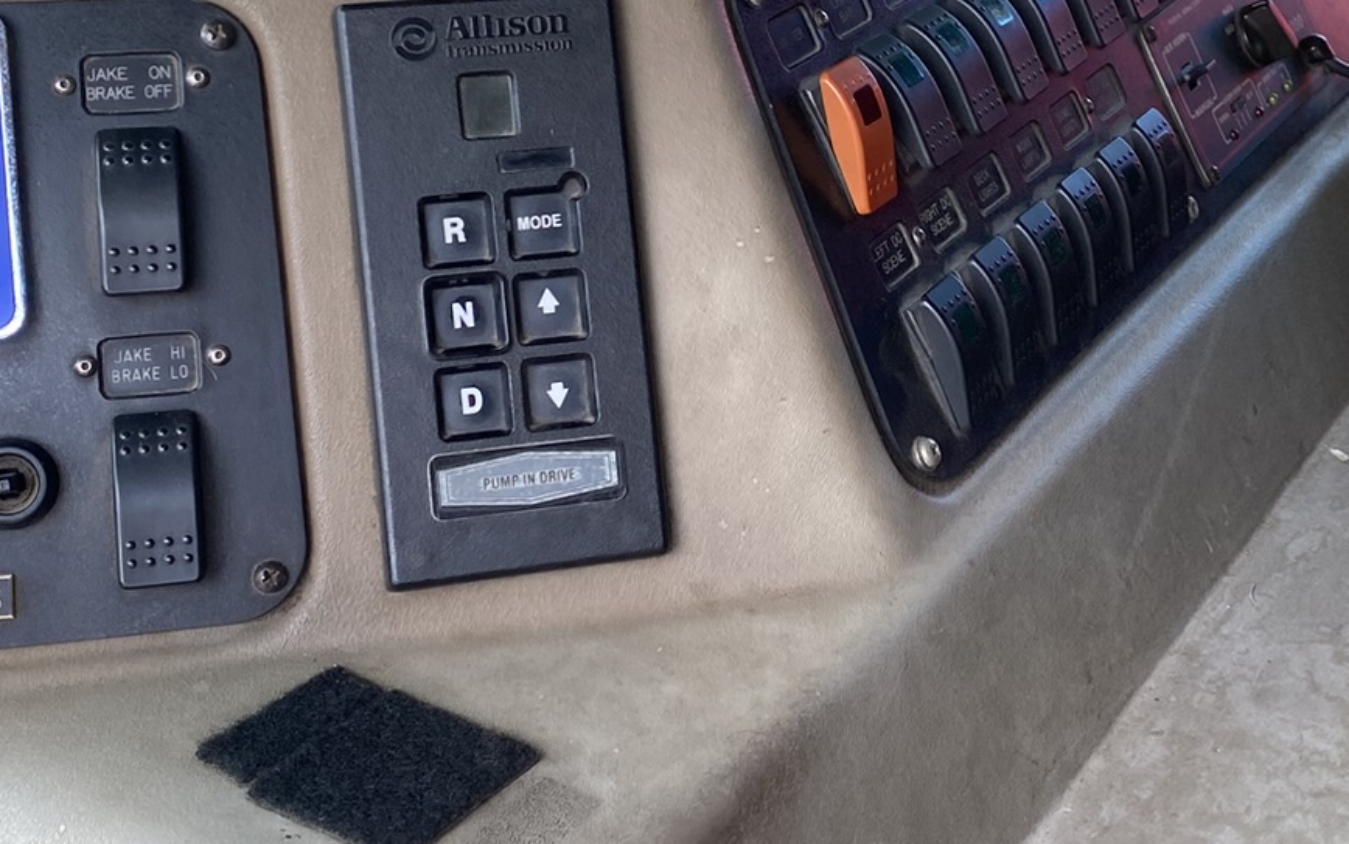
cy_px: 154
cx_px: 864
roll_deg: -1.5
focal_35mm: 65
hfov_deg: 31.3
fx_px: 2390
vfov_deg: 19.8
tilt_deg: -23.0
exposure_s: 1/200
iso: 32
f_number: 1.8
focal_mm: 4.25
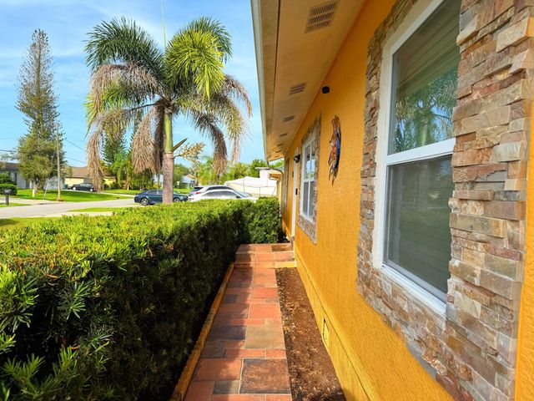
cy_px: 200
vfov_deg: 56.8
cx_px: 267
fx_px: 370
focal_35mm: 24
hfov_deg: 71.6
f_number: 1.78
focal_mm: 6.76
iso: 80
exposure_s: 1/2703
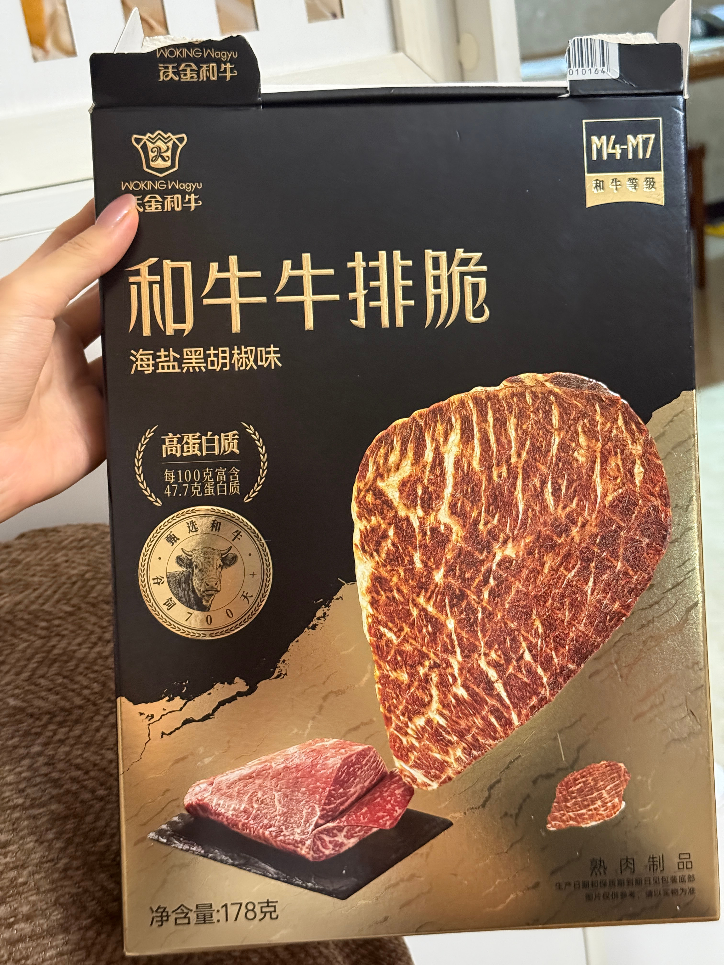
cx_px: 362
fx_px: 1339
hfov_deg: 30.3
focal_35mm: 48
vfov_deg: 39.7
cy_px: 482
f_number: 1.78
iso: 500
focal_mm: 6.76
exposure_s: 1/25
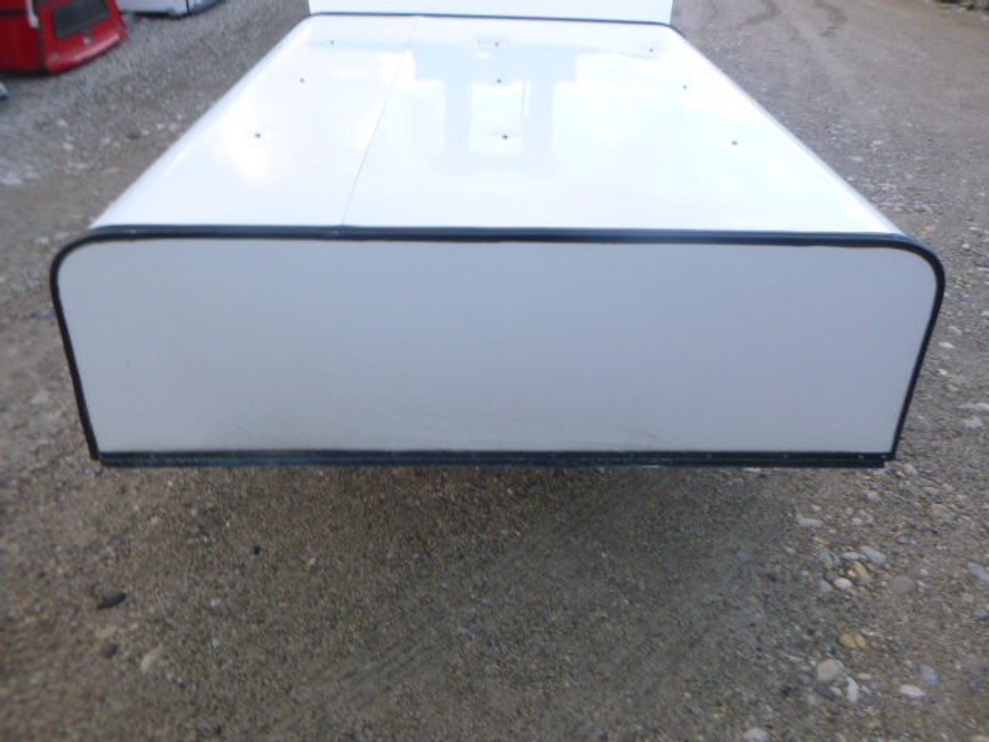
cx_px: 494
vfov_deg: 54.9
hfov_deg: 69.4
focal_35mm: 25
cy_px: 371
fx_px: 714
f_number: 3.9
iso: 200
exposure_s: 1/60
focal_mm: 4.5
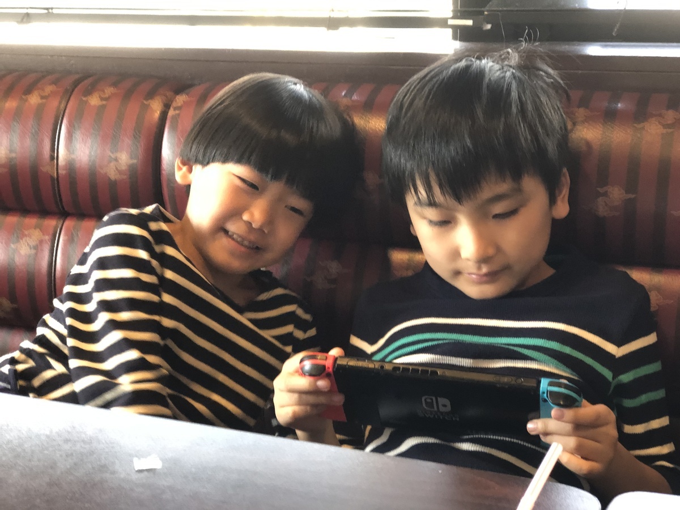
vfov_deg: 25.7
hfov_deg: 33.8
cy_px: 255
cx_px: 340
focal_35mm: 57
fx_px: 1120
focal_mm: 6.6
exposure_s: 1/60
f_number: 2.8
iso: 640
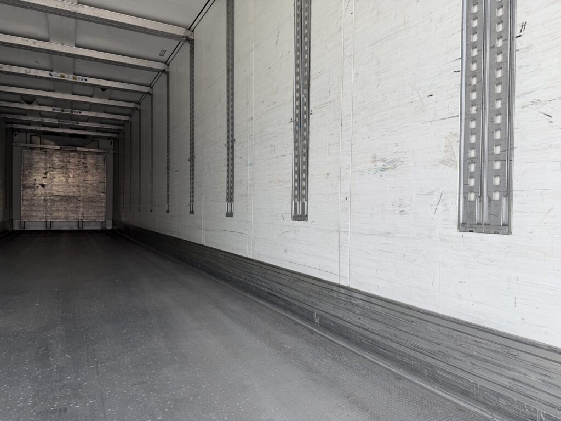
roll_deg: -0.1
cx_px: 280
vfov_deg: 56.8
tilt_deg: -0.4
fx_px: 389
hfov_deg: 71.6
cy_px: 210
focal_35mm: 24
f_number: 1.78
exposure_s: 1/397
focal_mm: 6.76
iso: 80
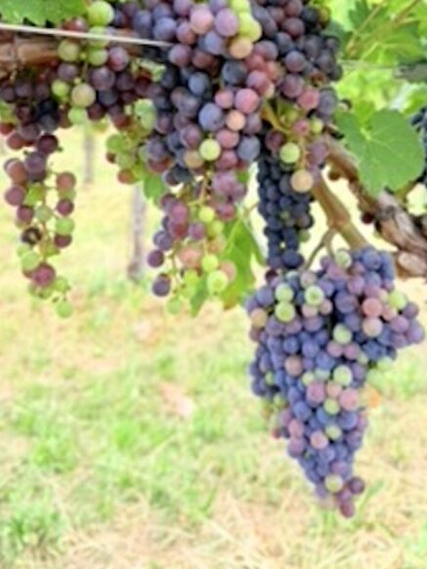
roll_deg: -1.7
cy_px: 124
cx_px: 234
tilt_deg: -1.1
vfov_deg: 43.0
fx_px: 691
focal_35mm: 42
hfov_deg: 34.3
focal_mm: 6.76
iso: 100
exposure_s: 1/1032
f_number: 1.78
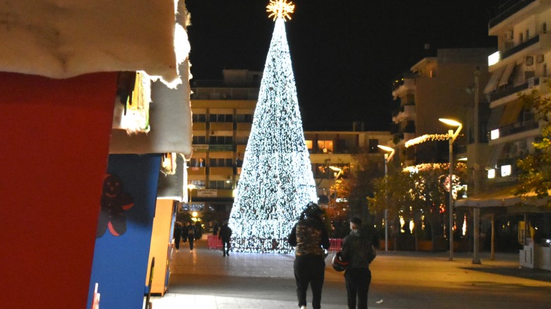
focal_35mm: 84
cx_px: 145
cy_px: 151
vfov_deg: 14.4
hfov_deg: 25.0
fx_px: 1227
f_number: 4.8
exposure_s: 1/50
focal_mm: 36
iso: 3200
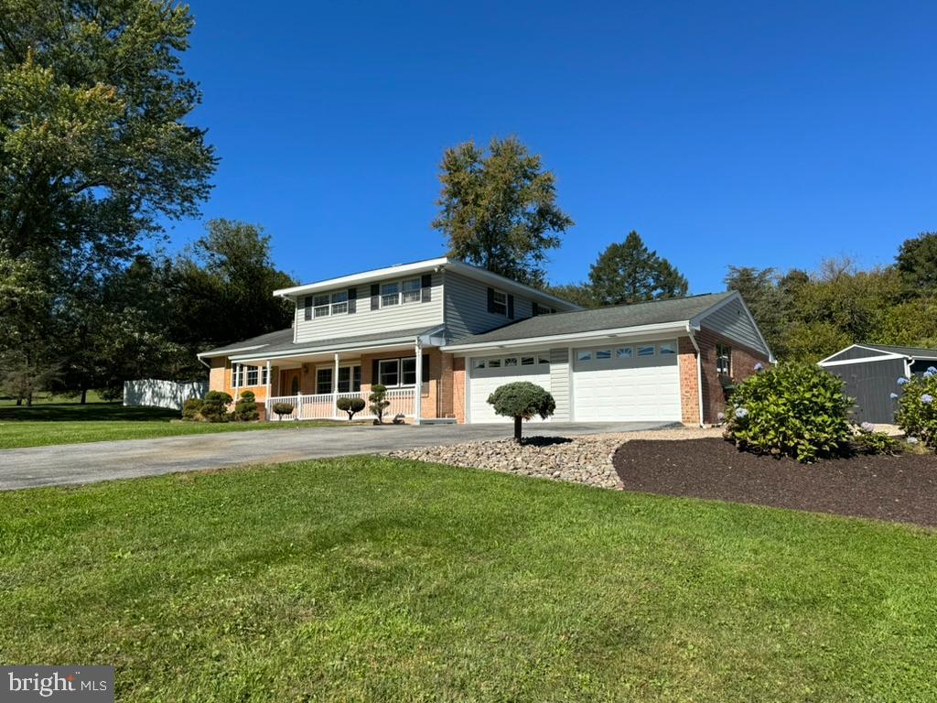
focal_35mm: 24
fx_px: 650
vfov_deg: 56.8
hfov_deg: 71.6
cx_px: 468
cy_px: 352
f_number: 1.78
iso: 80
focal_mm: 6.86
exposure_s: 1/4608
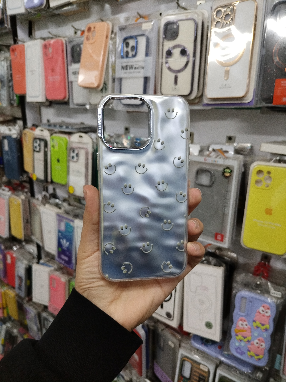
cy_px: 191
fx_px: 286
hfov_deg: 53.1
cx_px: 143
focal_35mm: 26
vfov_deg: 67.3
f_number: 1.8
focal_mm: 4.7
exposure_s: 1/100
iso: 200
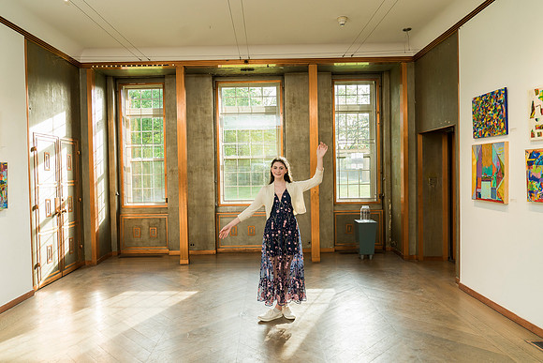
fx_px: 390
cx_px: 265
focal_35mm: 26
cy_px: 178
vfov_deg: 49.9
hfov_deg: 69.7
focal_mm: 25
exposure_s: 1/200
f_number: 4
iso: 1250
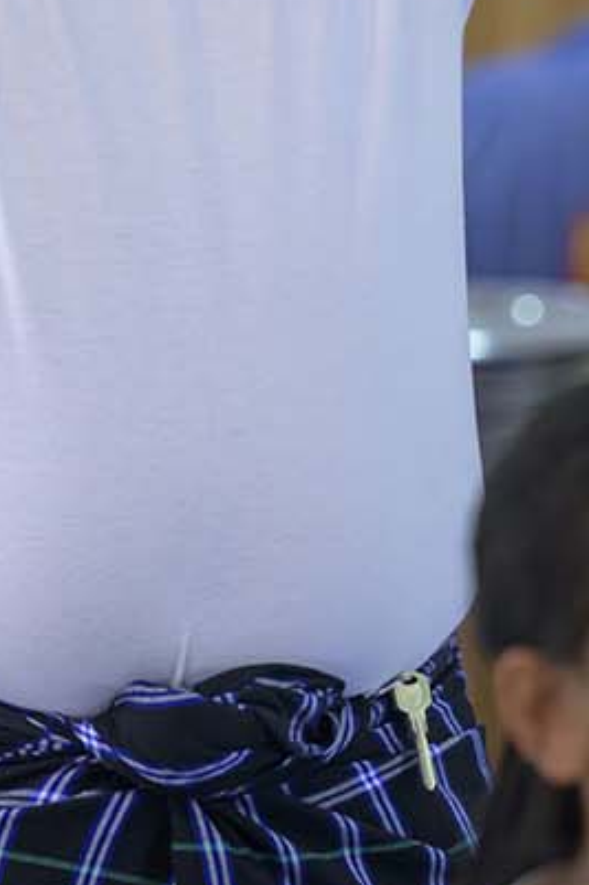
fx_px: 13680
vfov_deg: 3.7
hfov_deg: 2.5
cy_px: -35
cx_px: 203
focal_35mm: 557
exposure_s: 1/200
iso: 2000
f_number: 2.8
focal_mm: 155
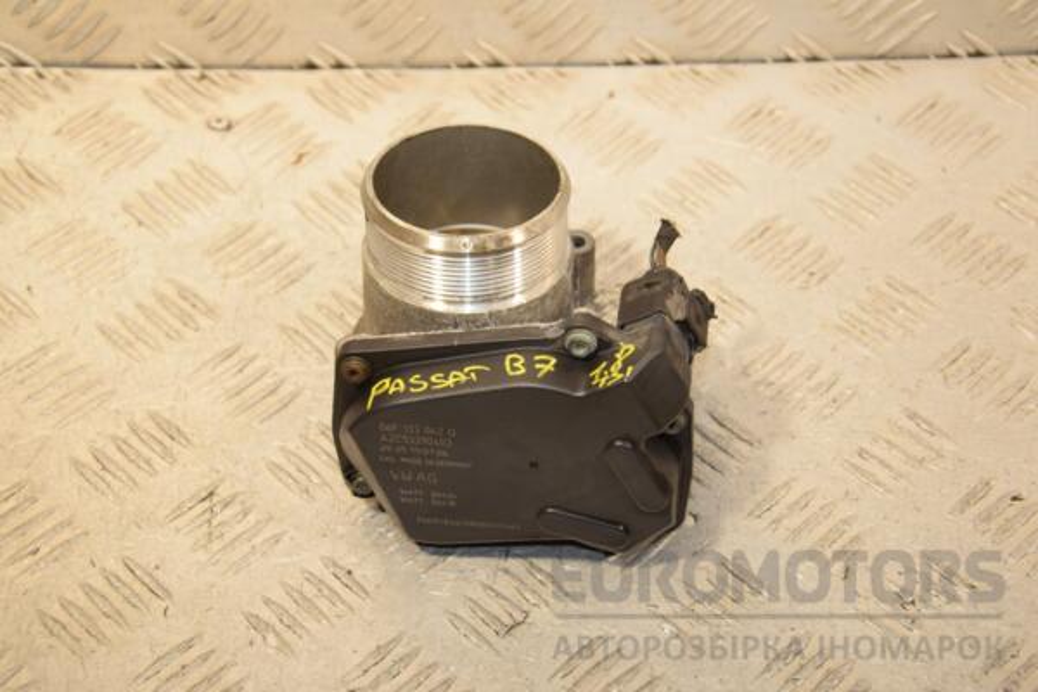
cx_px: 519
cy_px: 346
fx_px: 2249
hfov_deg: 26.0
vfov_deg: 17.5
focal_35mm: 78
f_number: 6.3
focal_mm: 52
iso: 800
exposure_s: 1/200
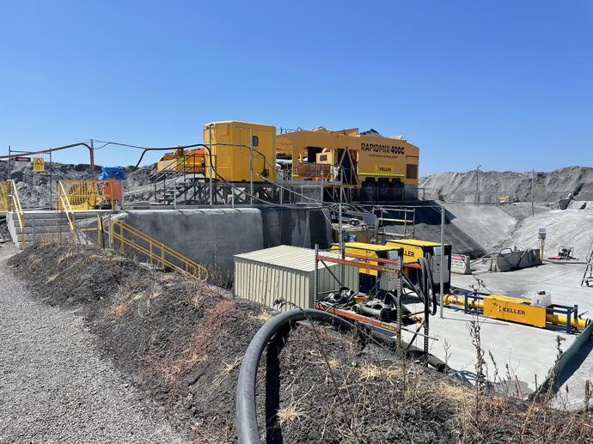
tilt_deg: -1.9
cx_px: 296
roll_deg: +0.3
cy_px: 222
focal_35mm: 26
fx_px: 445
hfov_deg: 67.3
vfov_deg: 53.0
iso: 32
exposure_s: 1/4000
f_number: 1.6
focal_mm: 4.2
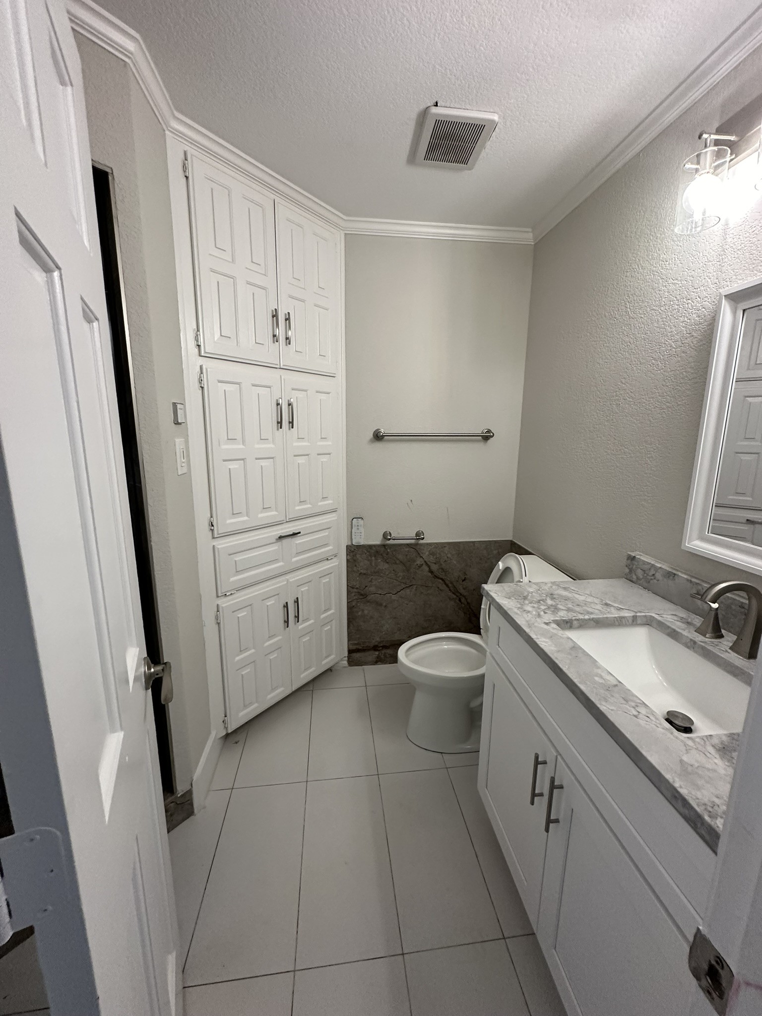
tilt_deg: -10.5
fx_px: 411
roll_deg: -0.9
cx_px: 381
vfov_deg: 102.1
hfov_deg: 85.7
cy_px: 508
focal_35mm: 14
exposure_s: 1/120
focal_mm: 2.22
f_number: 2.2
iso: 250
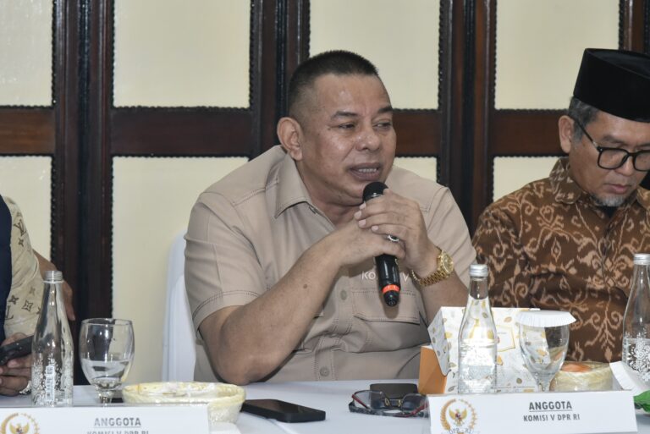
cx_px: 325
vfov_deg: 14.9
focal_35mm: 92
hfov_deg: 22.1
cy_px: 217
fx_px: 1662
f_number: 7.1
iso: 4000
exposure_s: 1/160
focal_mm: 92
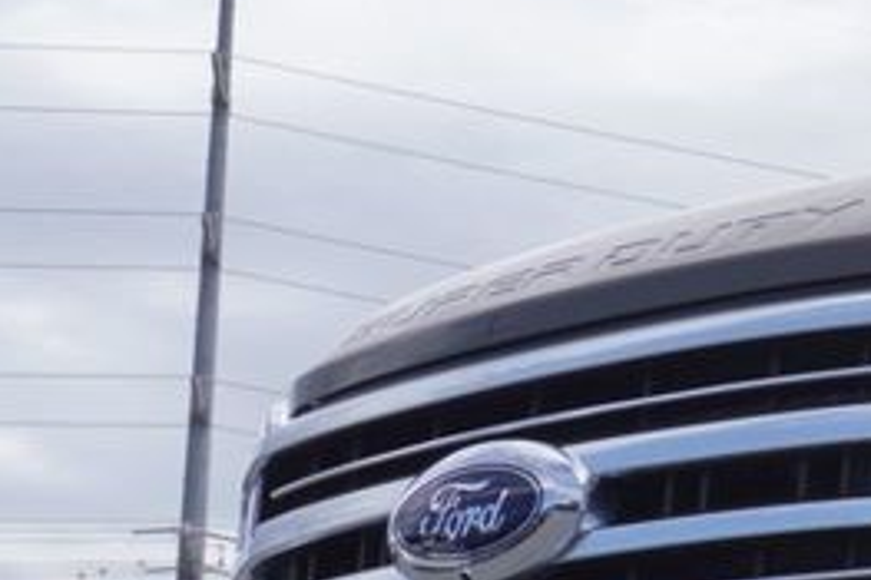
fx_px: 3819
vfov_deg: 8.5
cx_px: 1686
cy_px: 868
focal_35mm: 158
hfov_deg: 11.8
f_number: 9
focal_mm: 27
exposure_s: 1/200
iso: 100
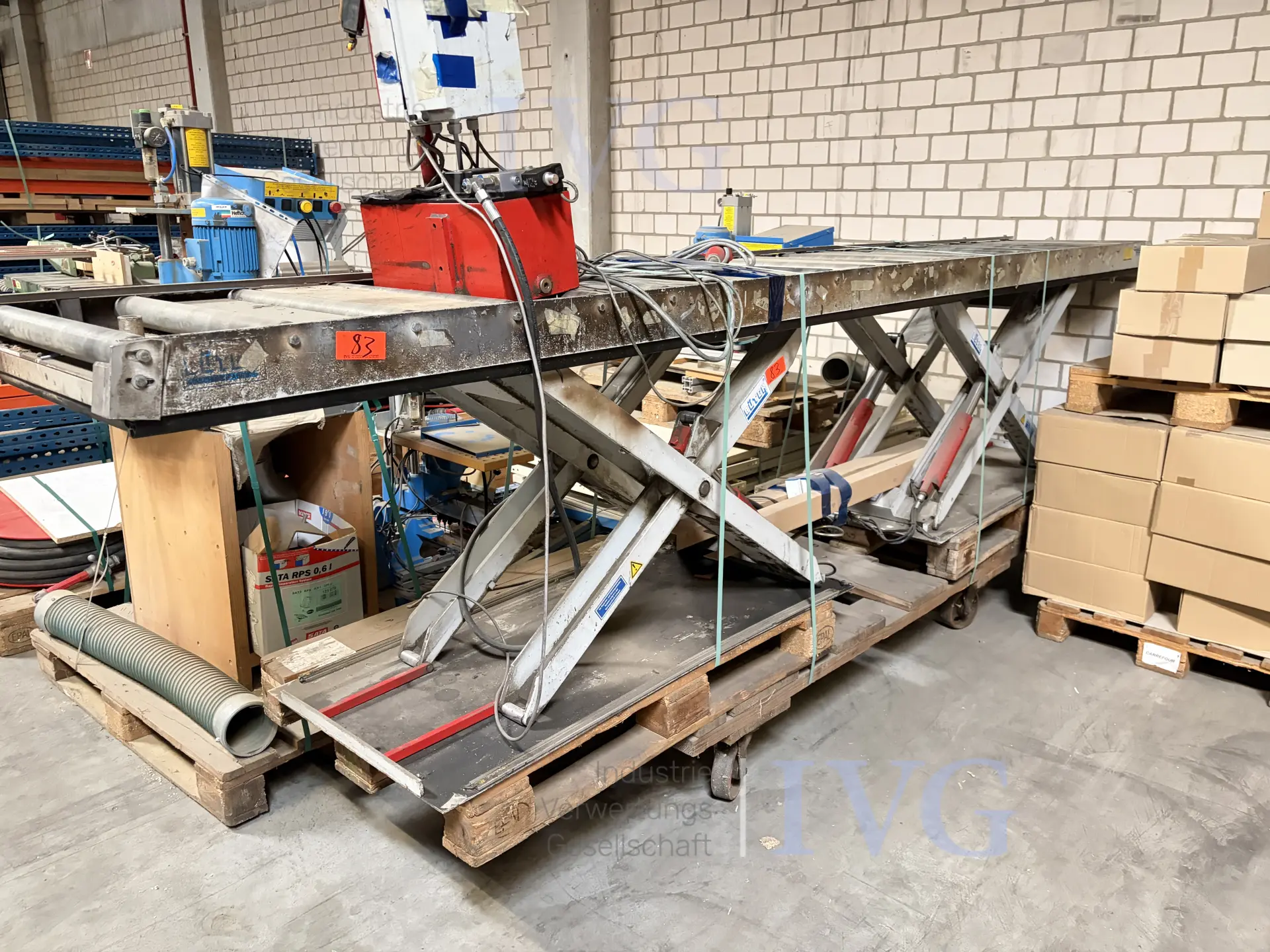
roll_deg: -0.3
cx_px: 635
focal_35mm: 26
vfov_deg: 53.1
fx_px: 954
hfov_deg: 67.3
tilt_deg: -16.3
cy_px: 476
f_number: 1.6
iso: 500
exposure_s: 1/25
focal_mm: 5.96
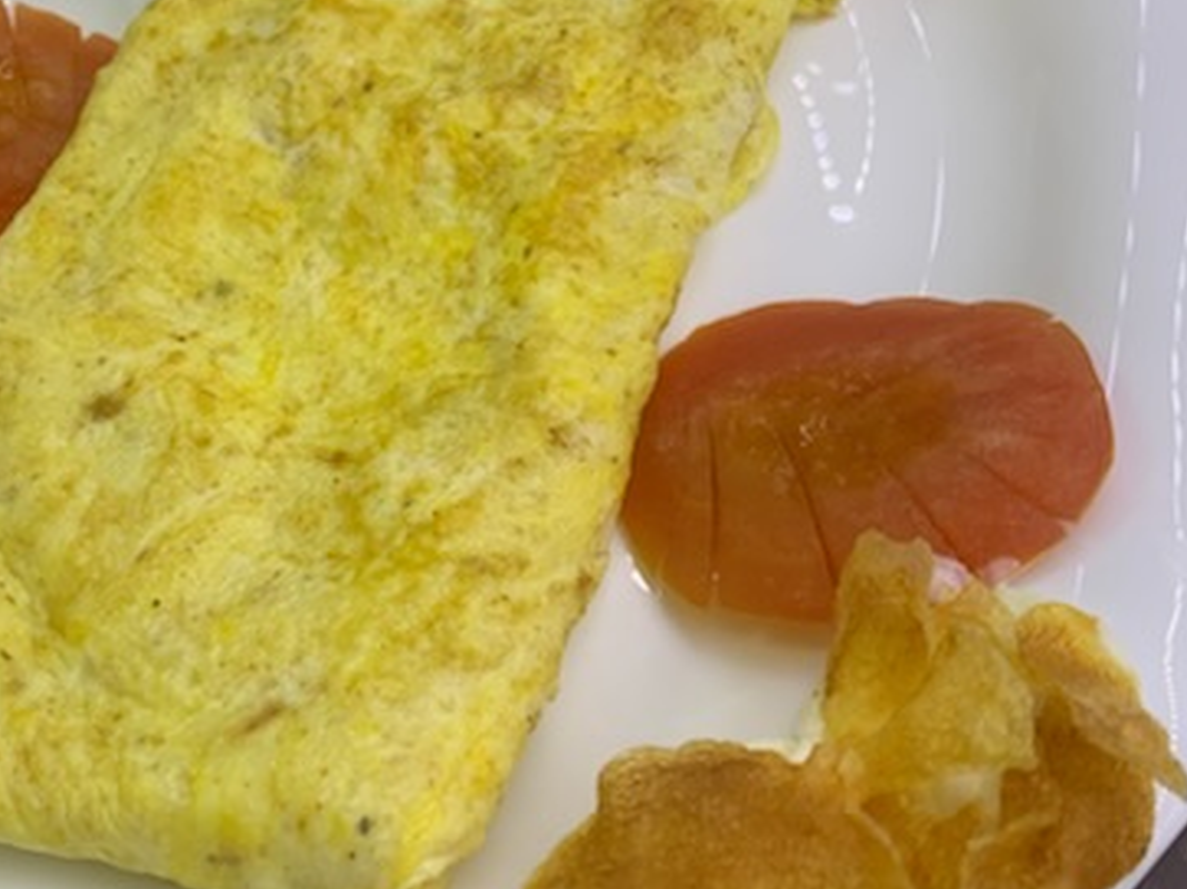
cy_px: 446
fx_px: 1576
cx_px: 433
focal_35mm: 46
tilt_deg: -54.1
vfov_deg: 31.5
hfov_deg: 40.9
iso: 80
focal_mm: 4.25
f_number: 1.8
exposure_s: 1/100
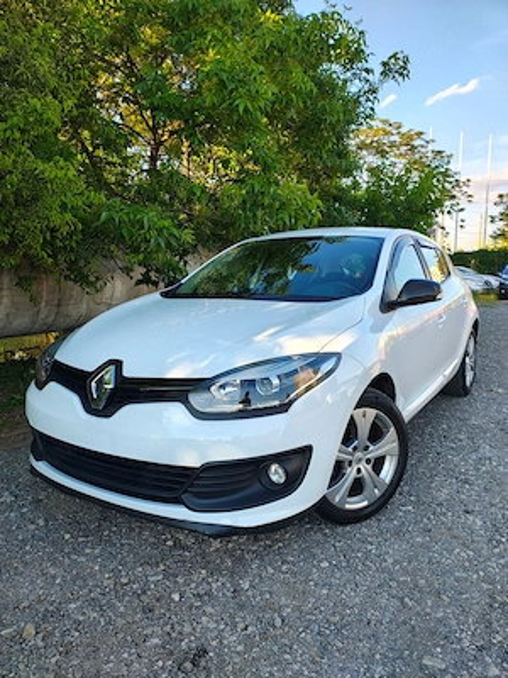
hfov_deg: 54.9
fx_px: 489
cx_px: 254
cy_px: 339
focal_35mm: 25
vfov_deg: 69.4
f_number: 1.4
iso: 100
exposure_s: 1/241
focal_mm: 5.89
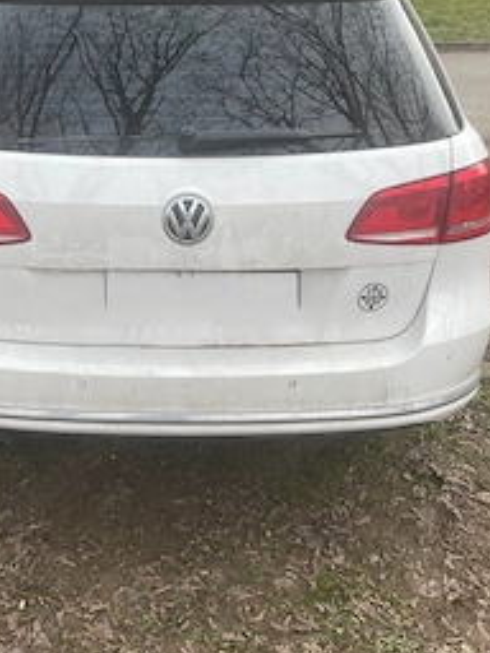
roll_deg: +1.4
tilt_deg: -23.6
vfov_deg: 47.7
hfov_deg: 36.4
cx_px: 156
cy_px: 278
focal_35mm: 39
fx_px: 736
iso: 32
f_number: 1.6
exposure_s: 1/313
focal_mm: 5.1
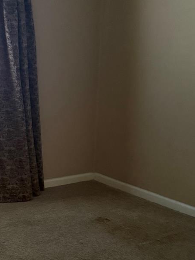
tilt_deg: -18.8
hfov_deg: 23.5
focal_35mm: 61
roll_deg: -0.3
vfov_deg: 31.0
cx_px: 23
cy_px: 204
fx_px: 458
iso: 1250
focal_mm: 6.76
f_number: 1.78
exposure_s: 1/30
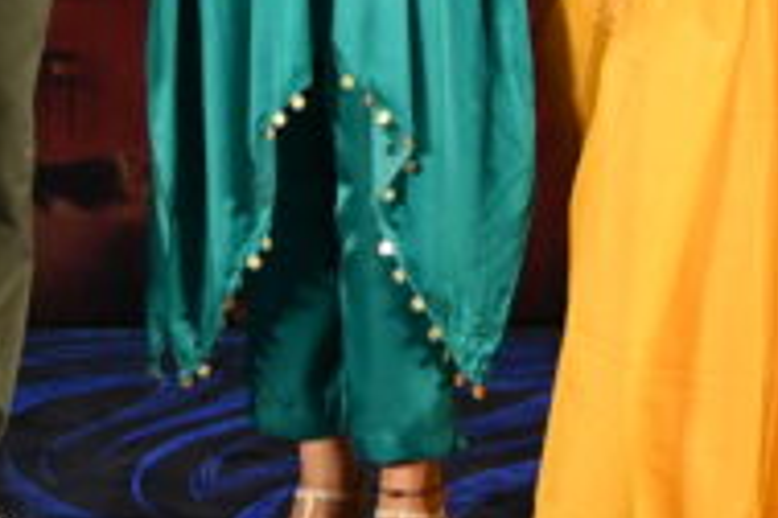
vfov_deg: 9.2
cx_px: 354
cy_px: -222
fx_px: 3155
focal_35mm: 146
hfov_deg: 14.1
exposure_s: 1/125
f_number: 4.5
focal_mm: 24
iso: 2000
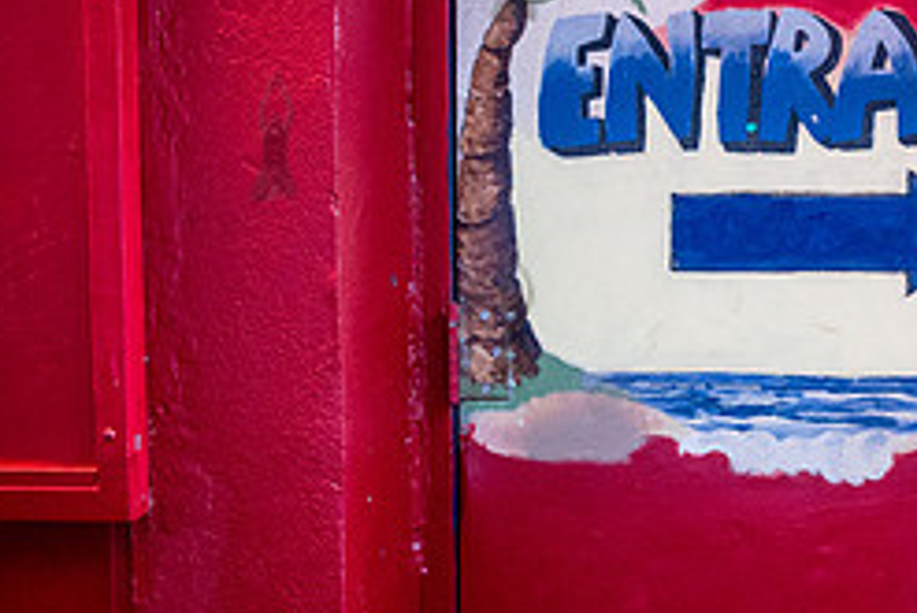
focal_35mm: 85
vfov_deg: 16.0
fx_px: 2166
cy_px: 136
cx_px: 991
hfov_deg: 22.6
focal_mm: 35
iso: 2500
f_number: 4.5
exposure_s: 1/40
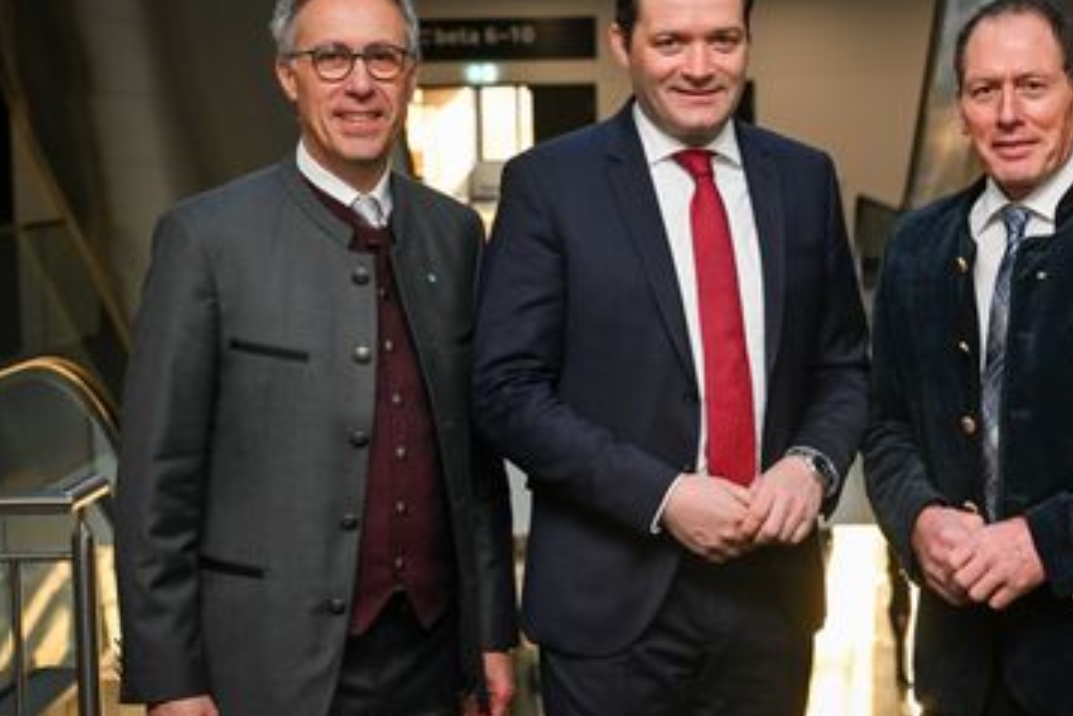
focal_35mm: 80
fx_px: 2385
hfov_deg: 25.2
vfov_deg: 17.1
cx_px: 728
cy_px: 337
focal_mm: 56
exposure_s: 1/200
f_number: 4.5
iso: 640
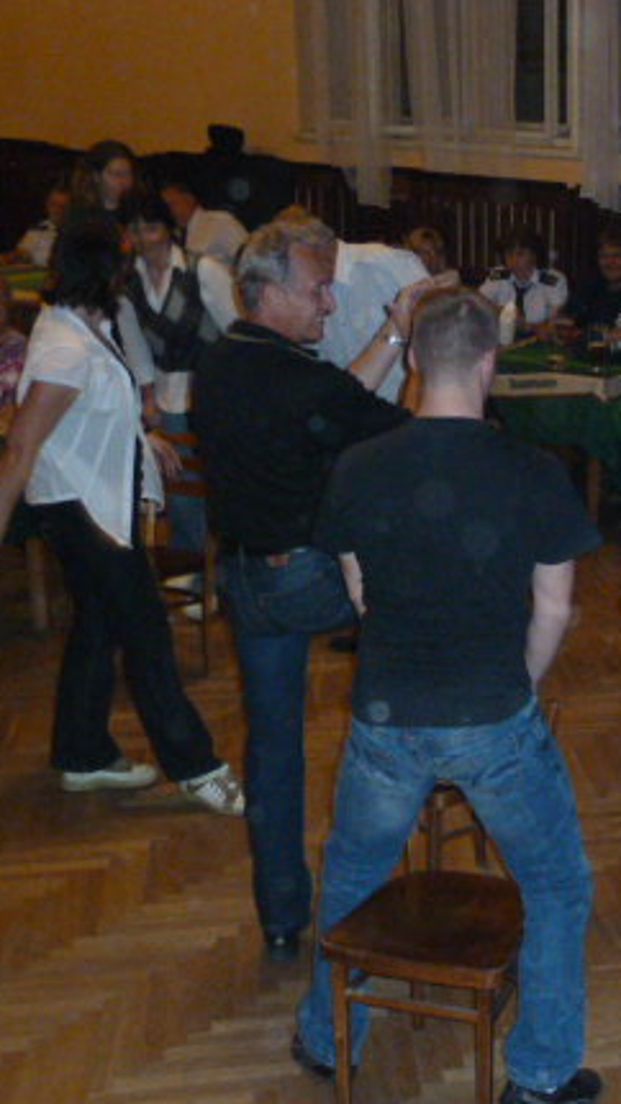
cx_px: 680
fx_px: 1756
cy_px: 614
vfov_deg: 34.9
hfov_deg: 19.2
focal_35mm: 60
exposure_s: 1/30
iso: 640
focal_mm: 6.1
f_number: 3.6
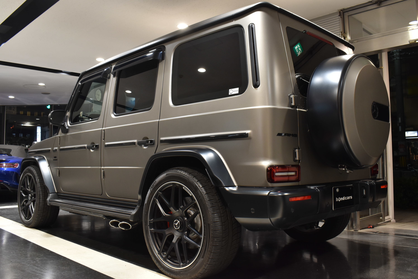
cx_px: 209
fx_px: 383
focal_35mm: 33
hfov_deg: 57.2
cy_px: 140
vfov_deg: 40.0
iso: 720
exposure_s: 1/30
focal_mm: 22
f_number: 8
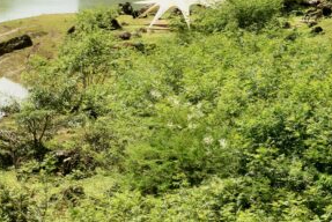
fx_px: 1579
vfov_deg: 7.8
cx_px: -238
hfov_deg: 11.3
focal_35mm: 171
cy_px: -169
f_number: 11
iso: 200
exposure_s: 1/160
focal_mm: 48
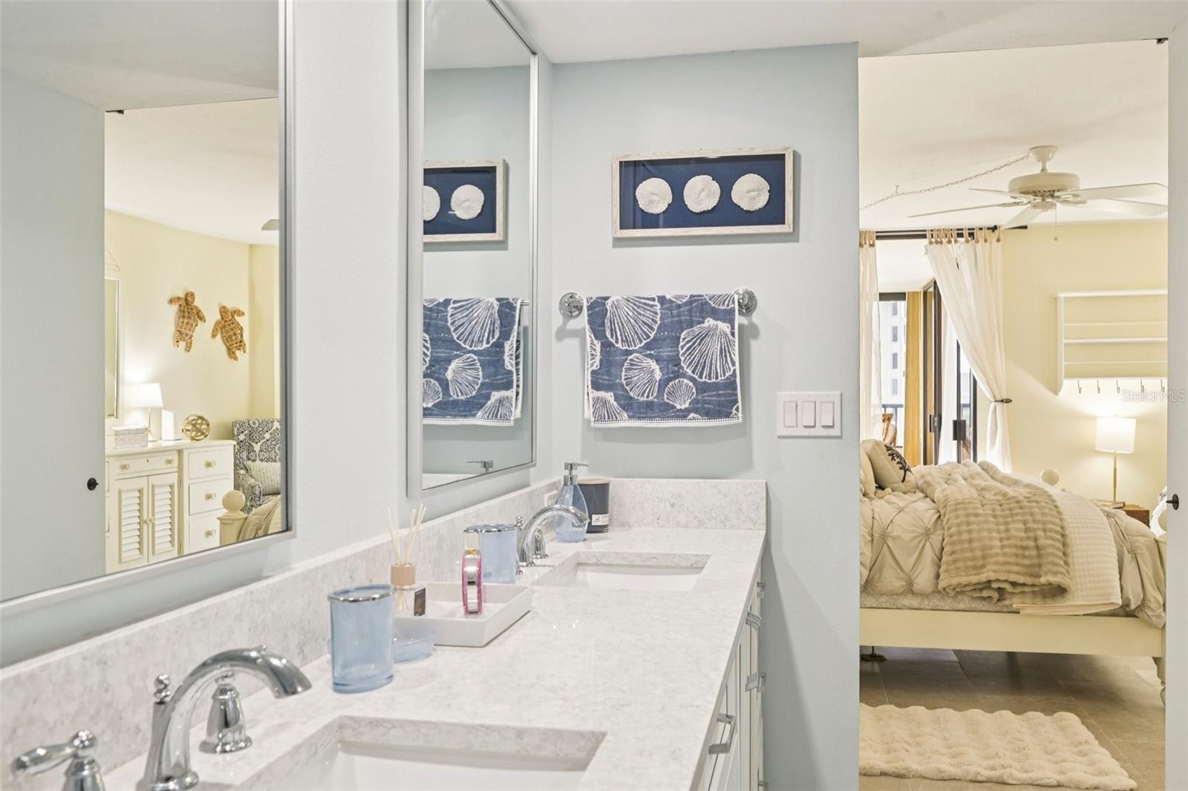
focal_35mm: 29
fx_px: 957
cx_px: 594
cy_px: 396
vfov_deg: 44.9
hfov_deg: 63.7
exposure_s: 1/30
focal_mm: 29
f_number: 8
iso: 400
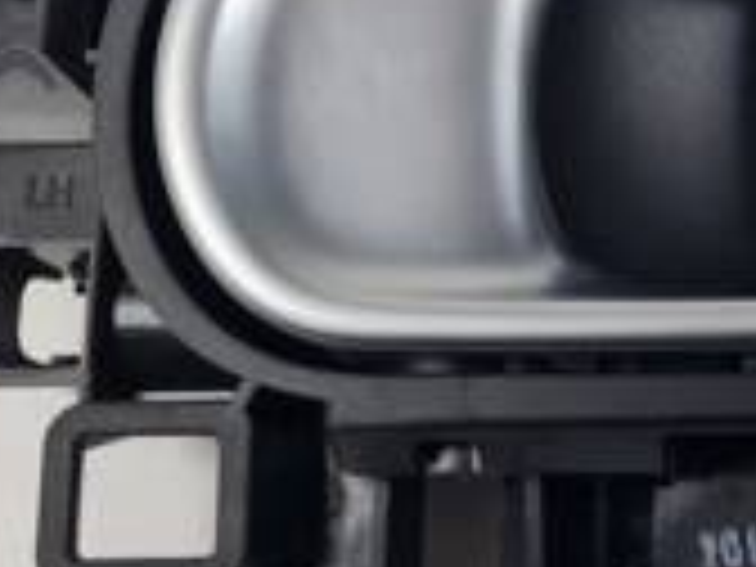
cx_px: 756
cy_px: 184
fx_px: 1354
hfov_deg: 29.2
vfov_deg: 23.5
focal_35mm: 62
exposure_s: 1/187
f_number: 1.8
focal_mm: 5.4
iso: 50
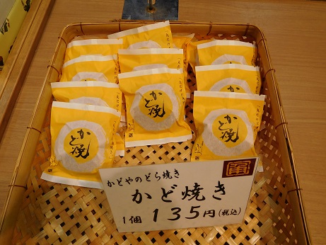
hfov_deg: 69.4
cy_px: 122
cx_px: 163
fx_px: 236
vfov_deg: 54.9
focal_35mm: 25
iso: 125
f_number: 3.4
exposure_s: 1/125
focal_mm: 4.5
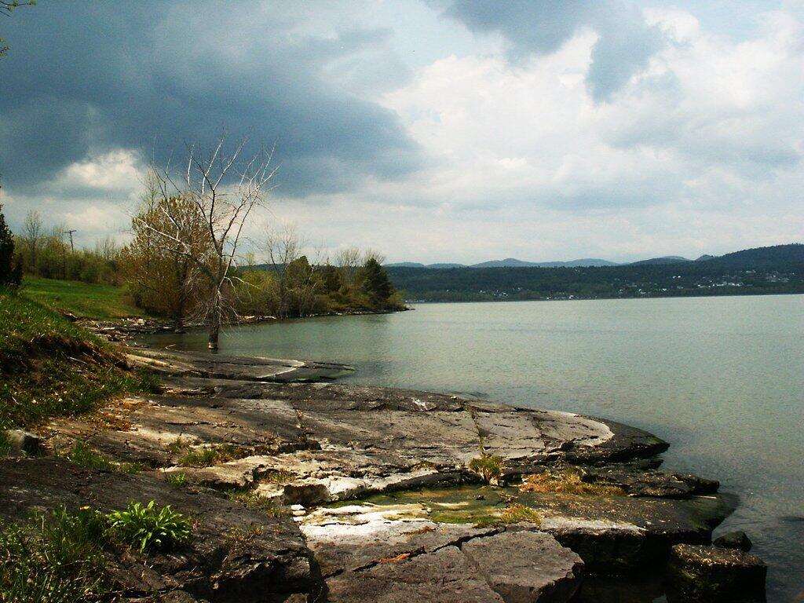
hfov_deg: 52.6
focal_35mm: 35
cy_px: 302
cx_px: 402
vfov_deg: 40.7
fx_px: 813
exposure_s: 1/750
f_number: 6.7
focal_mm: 7.19
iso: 100
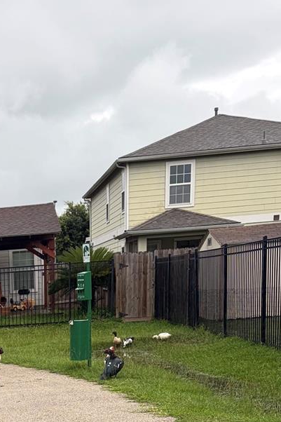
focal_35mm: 69
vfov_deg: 26.6
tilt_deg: -12.9
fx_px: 808
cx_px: -99
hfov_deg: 18.2
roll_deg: +4.5
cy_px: 481
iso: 40
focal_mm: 5.96
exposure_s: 1/238
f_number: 1.6
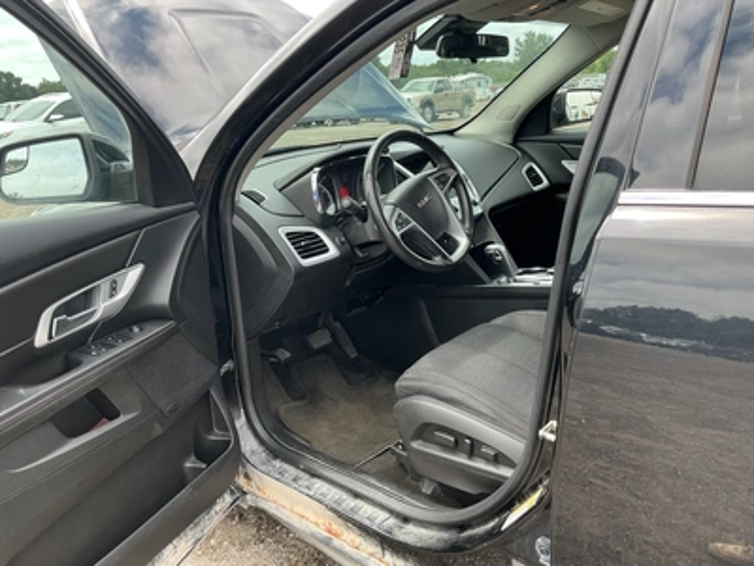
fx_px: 610
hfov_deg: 63.4
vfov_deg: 49.7
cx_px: 377
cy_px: 283
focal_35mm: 28
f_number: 1.8
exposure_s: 1/215
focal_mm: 3
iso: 20
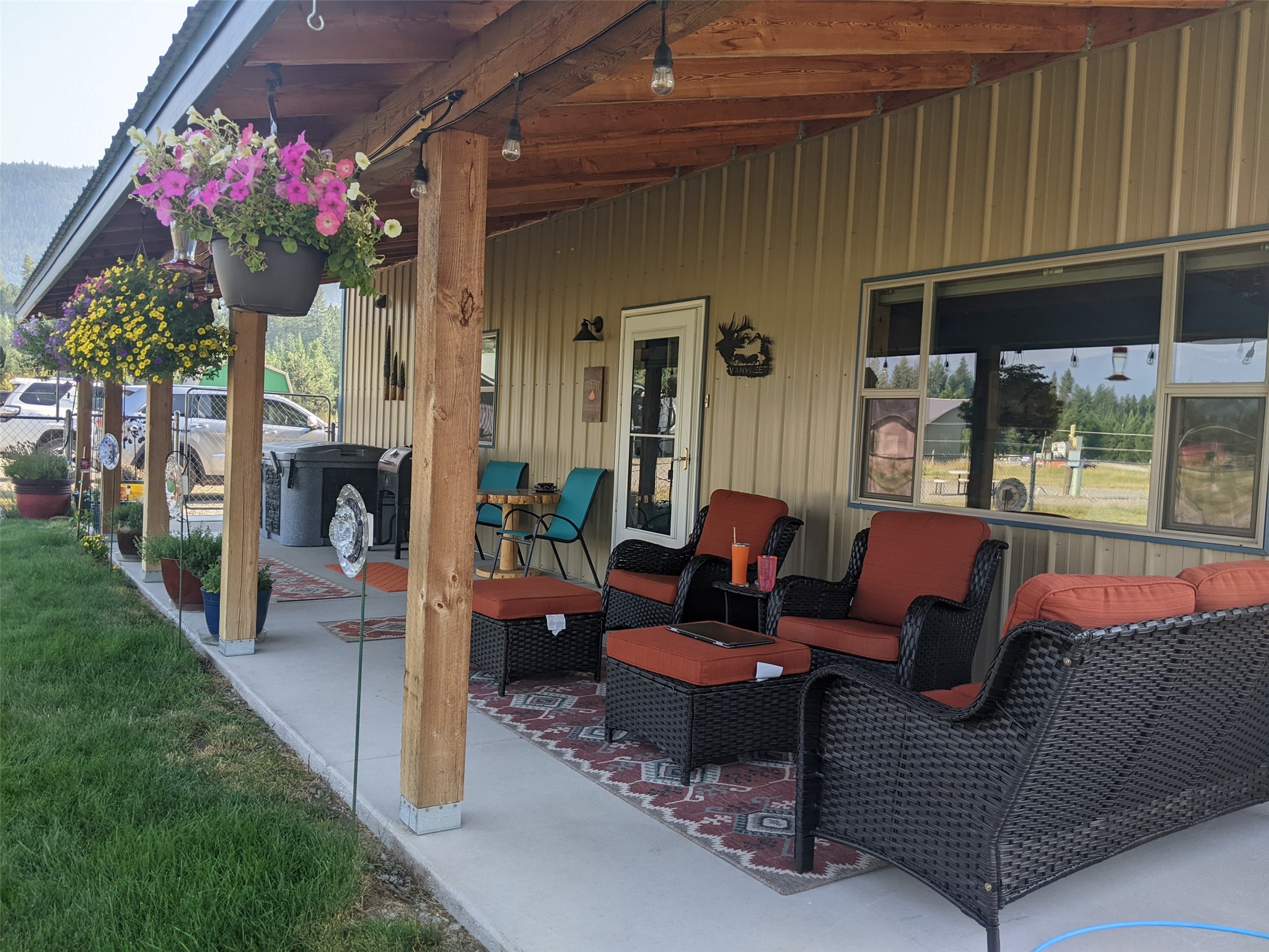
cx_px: 634
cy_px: 476
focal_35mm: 27
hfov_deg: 65.3
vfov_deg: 51.4
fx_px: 990
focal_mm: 4.44
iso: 40
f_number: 1.8
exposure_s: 1/489
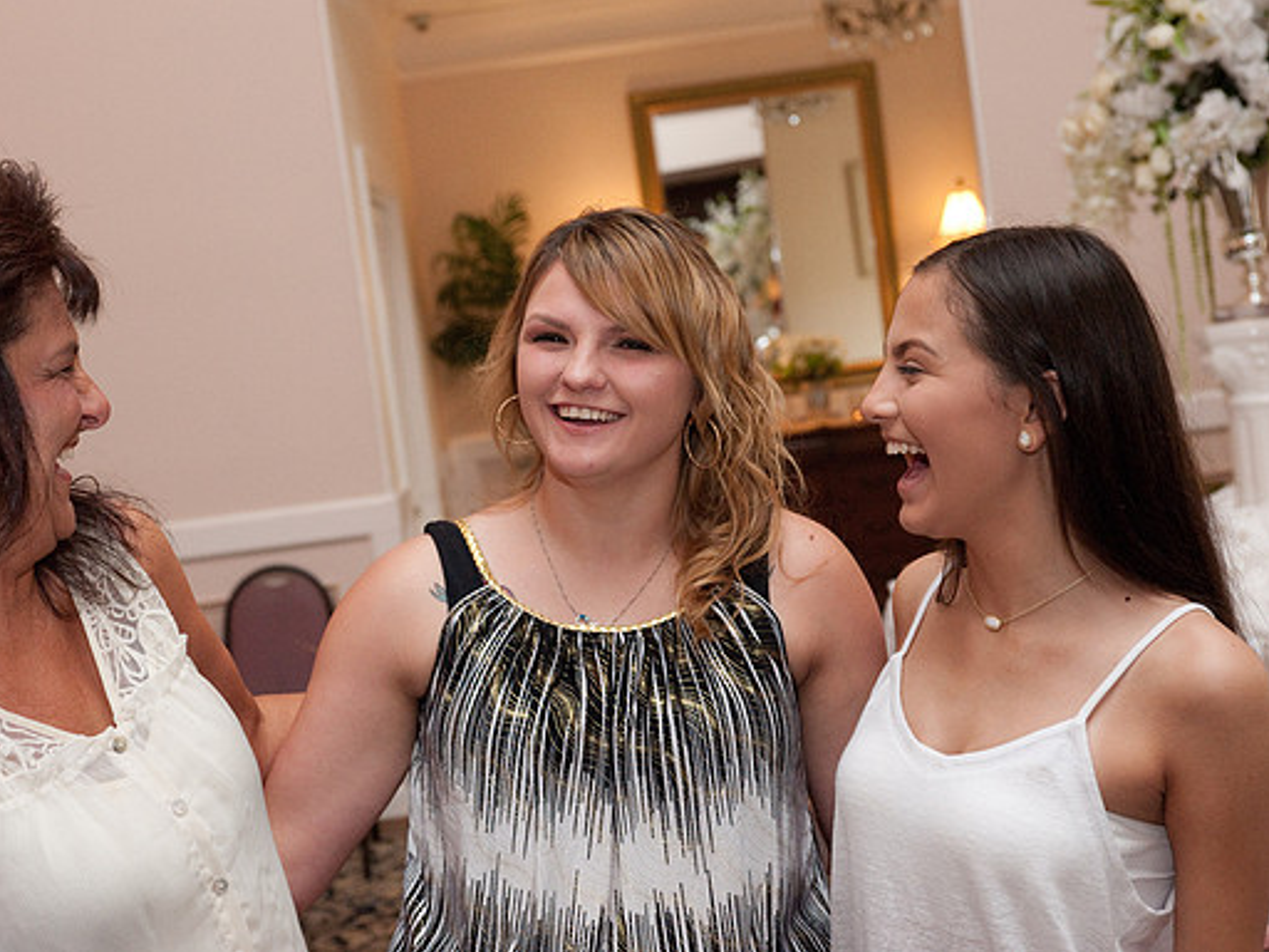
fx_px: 2236
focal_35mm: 61
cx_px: 555
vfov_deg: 24.0
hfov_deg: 31.6
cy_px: 476
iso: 3200
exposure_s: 1/125
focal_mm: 56
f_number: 5.6
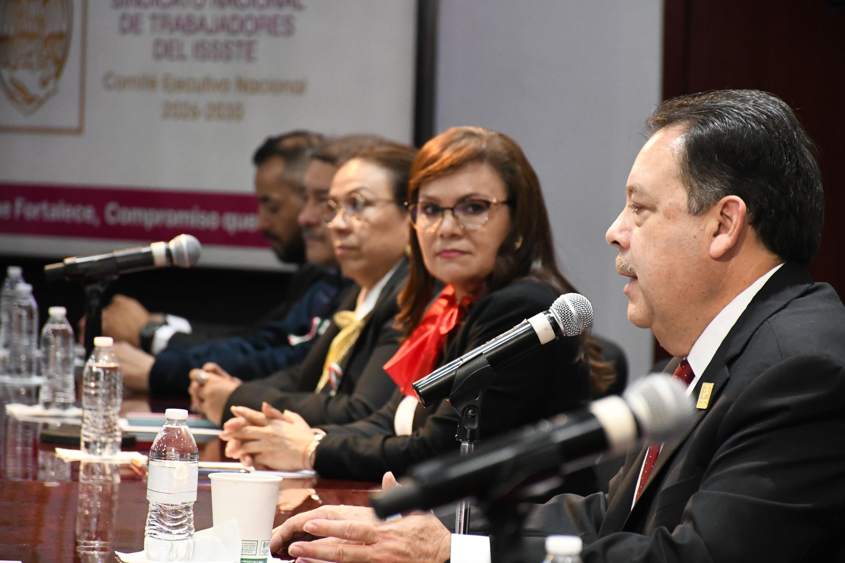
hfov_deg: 9.8
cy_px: 282
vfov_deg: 6.5
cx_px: 422
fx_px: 4929
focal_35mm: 210
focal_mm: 140
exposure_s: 1/100
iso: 5000
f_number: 5.6
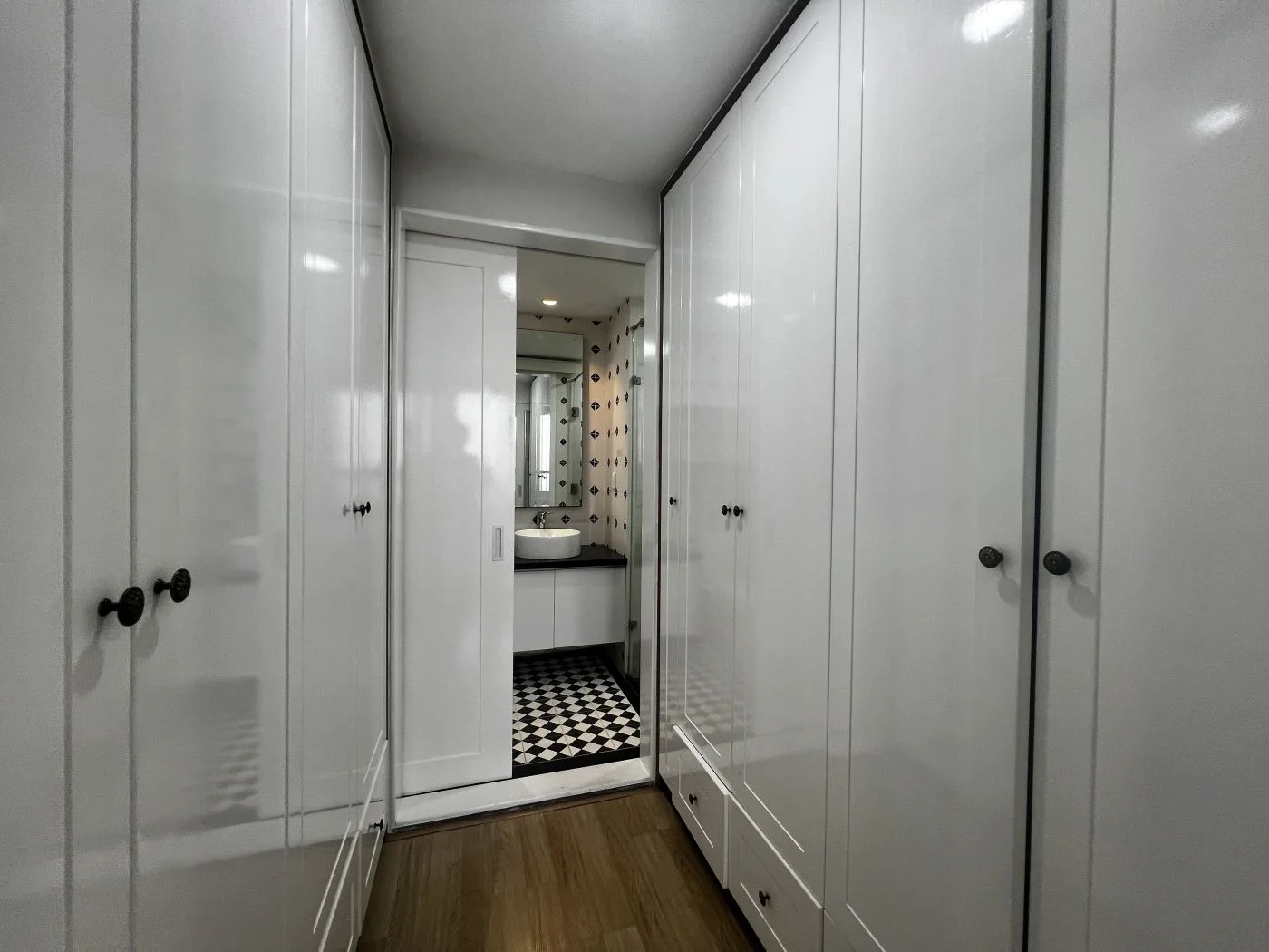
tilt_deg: +0.0
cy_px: 476
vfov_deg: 89.9
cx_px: 634
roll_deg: +0.2
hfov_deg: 106.2
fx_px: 477
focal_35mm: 13
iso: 64
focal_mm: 1.57
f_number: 1.8
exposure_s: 1/99
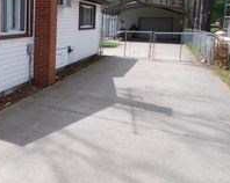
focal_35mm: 39
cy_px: 55
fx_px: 266
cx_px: -1
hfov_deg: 40.7
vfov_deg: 37.4
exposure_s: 1/200
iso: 100
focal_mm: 11
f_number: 7.1
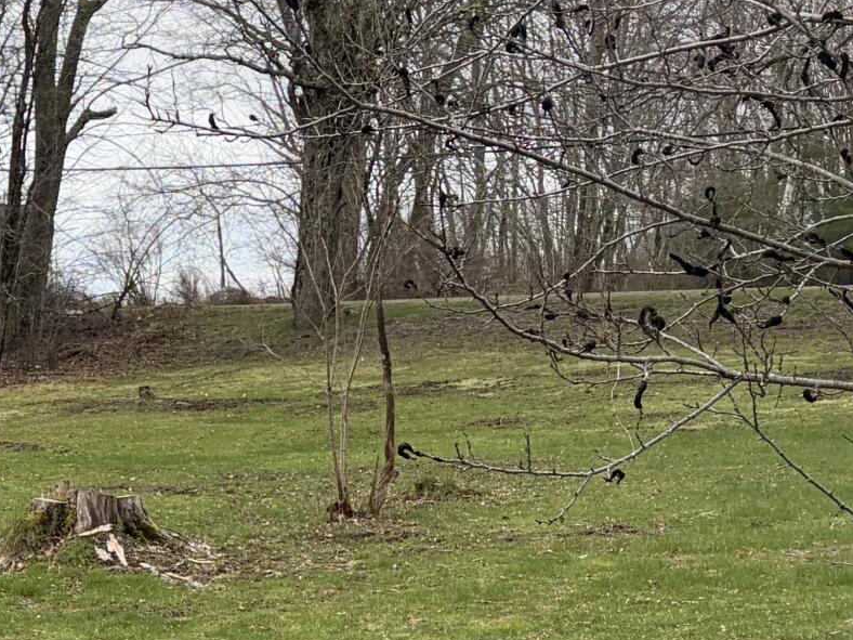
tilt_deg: -3.6
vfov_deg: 14.8
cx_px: -32
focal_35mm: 99
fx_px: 2440
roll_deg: +0.2
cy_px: 600
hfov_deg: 19.2
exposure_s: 1/2283
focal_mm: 5.96
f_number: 1.6
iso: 64
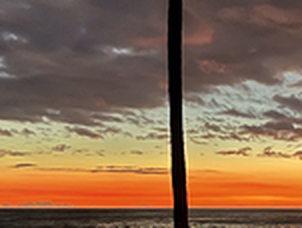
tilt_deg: +3.5
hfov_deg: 18.7
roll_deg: -0.2
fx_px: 901
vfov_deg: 14.4
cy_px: 134
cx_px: 278
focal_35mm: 103
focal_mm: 5.7
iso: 640
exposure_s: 1/5
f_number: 1.5
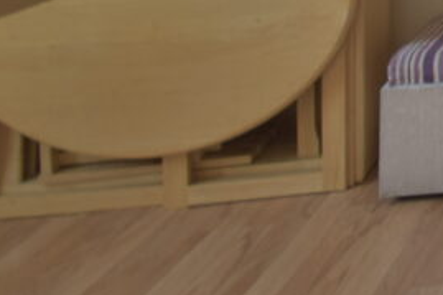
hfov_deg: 17.9
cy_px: -210
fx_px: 824
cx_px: 929
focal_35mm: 67
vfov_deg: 17.2
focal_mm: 10
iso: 200
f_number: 4
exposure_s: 1/13
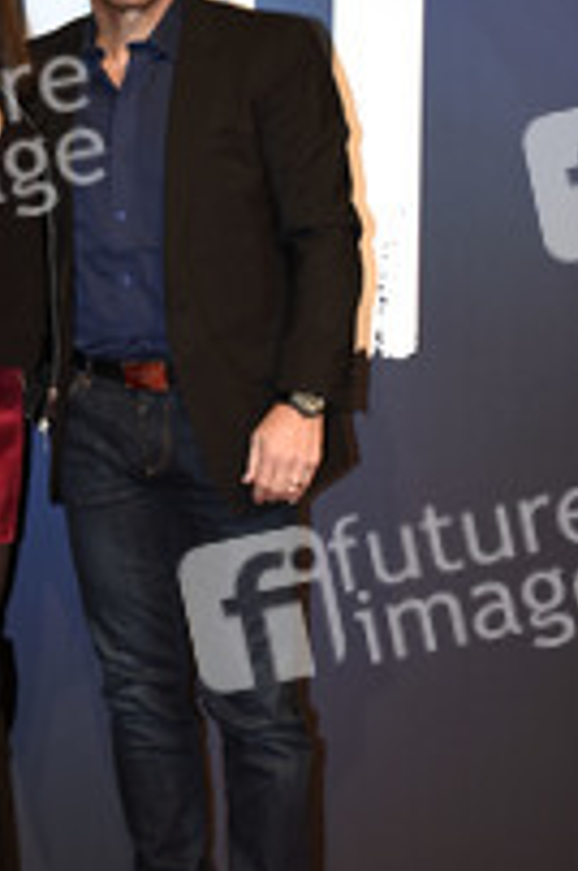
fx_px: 2731
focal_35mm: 113
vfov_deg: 18.1
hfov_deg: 12.0
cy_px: 375
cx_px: 9
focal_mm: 38
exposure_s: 1/160
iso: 640
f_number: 6.3
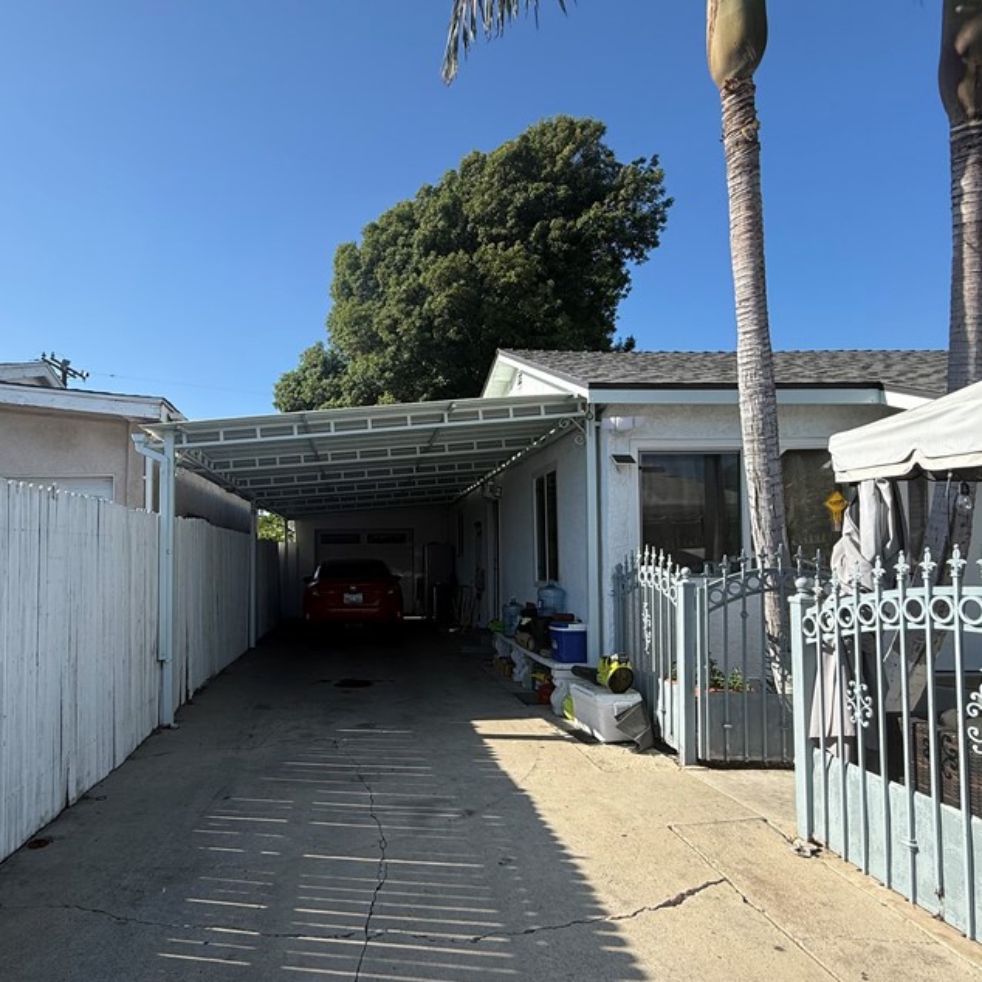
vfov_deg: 74.7
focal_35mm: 20
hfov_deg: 73.6
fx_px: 642
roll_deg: +0.5
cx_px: 370
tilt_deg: +2.7
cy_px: 536
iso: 50
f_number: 2.2
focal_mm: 2.22
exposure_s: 1/779
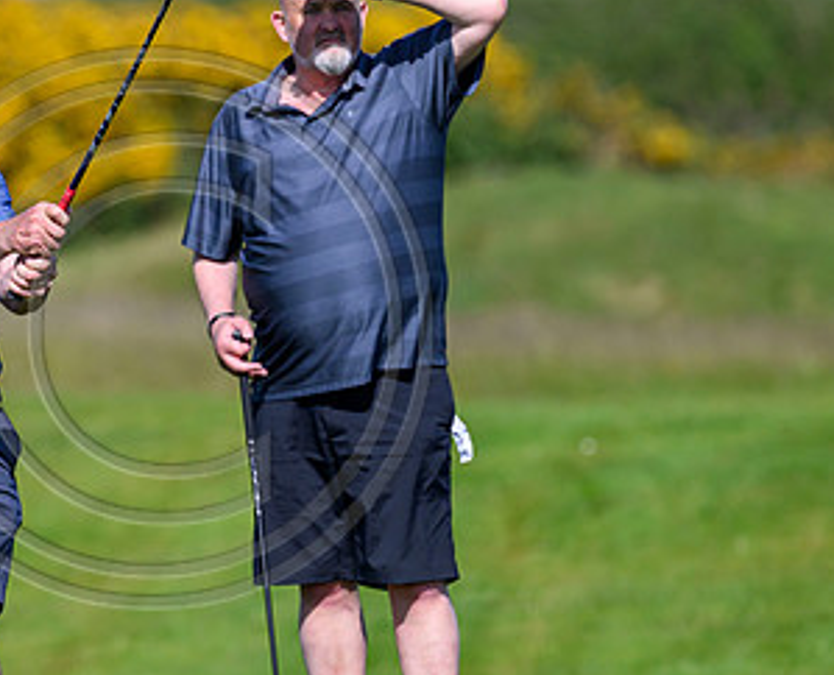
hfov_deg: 2.2
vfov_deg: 1.8
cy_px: 360
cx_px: -66
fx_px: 22069
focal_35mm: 890
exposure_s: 1/5000
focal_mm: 400
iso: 500
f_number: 4.5
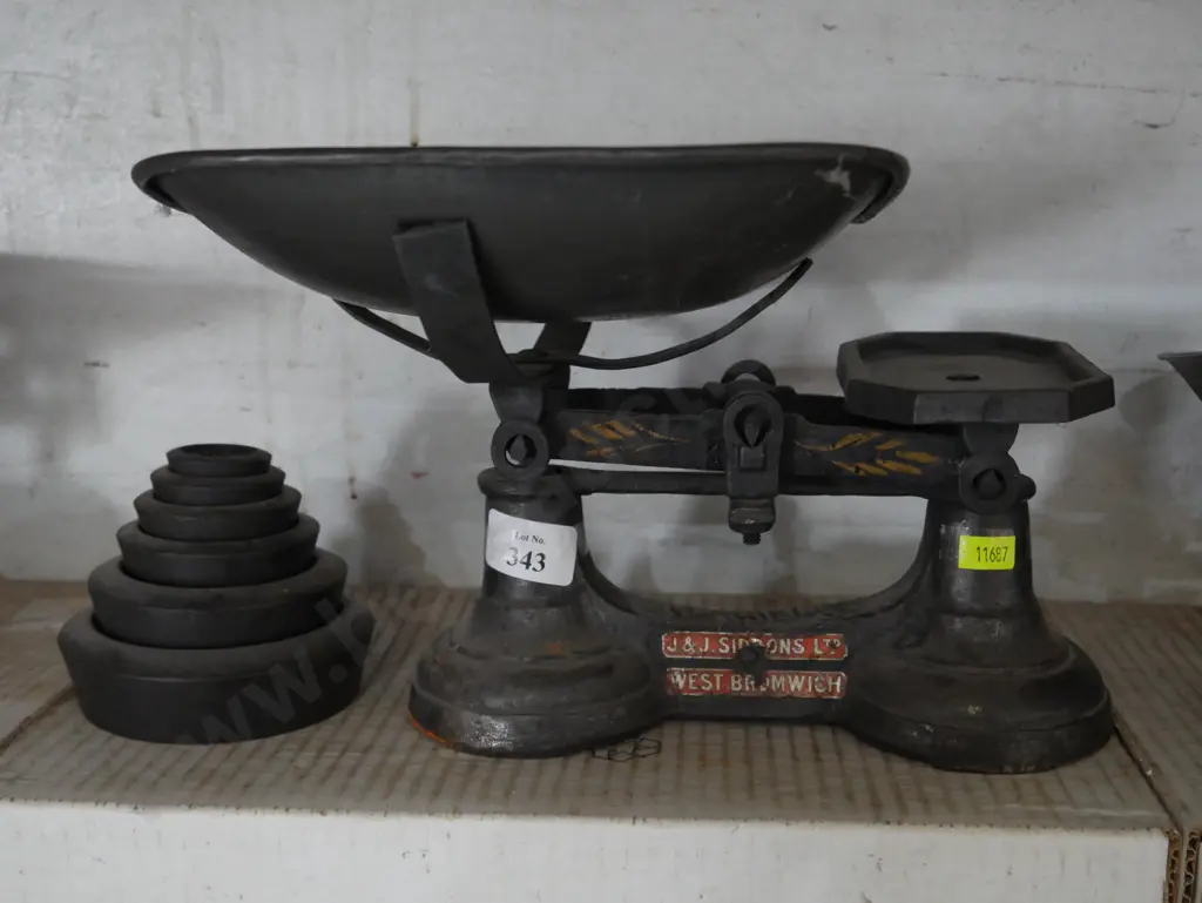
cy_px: 452
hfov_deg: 44.8
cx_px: 601
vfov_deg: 34.4
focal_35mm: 42
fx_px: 1459
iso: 2000
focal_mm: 21
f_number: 4.6
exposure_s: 1/60
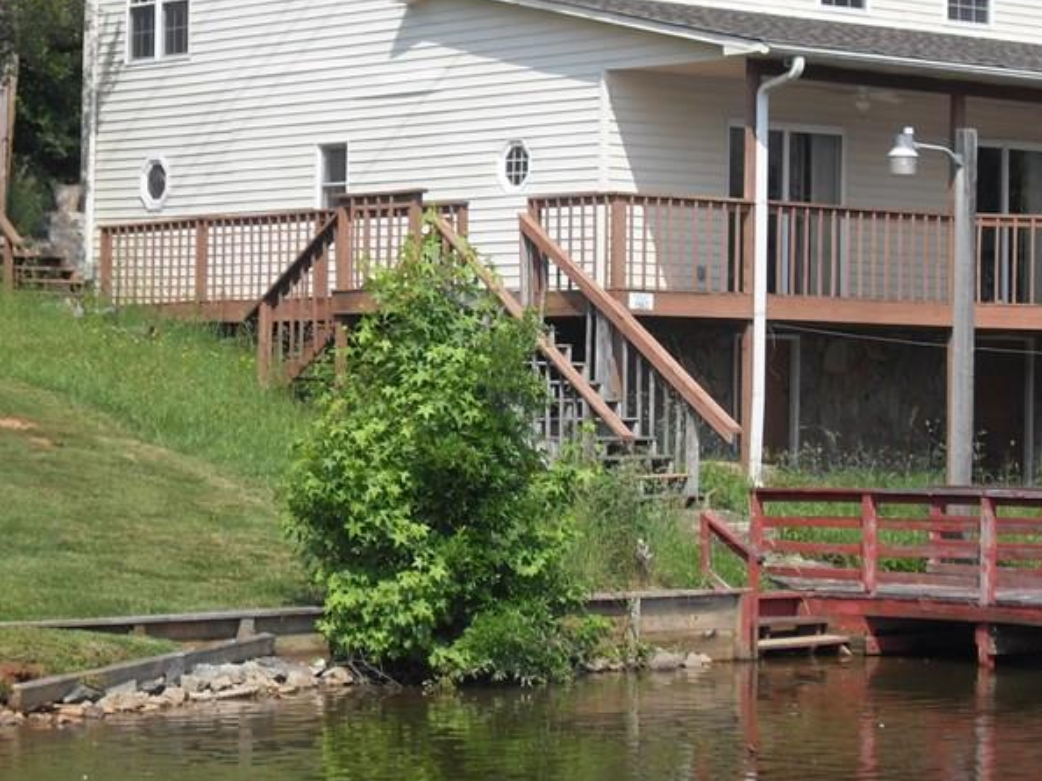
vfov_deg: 12.4
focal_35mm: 119
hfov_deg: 16.5
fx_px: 3581
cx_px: 744
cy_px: 207
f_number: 9.9
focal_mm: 11.8
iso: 80
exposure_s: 1/90
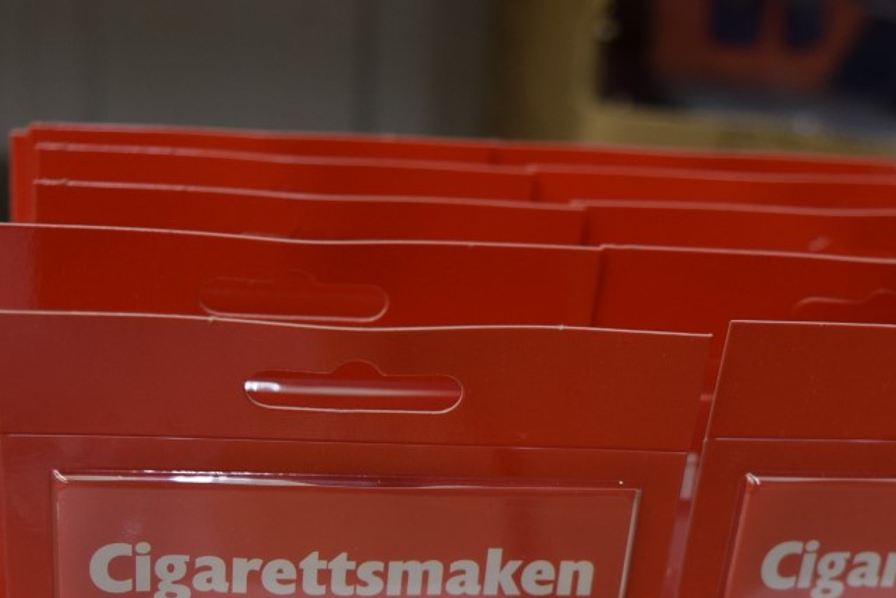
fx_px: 2172
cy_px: 651
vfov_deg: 15.3
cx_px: 548
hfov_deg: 23.3
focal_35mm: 87
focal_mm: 23
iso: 400
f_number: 4
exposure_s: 1/60
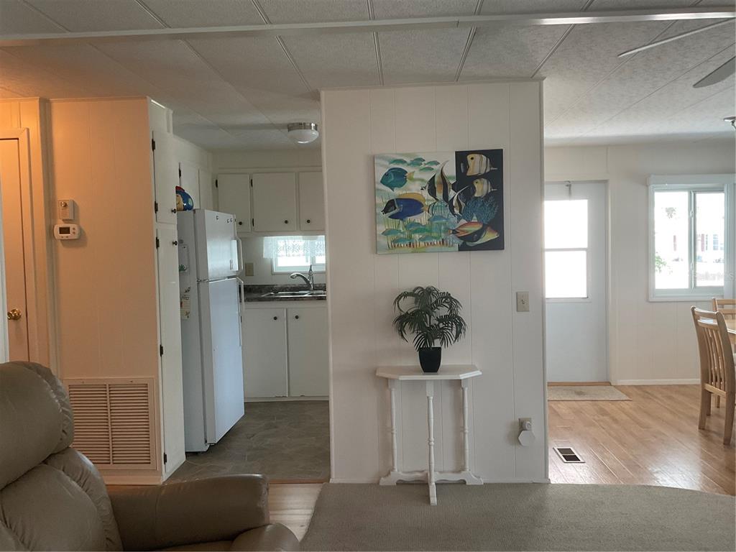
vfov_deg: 48.2
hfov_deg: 61.7
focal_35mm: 29
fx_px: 617
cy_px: 276
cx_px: 368
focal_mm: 3
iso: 80
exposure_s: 1/60
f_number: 1.8
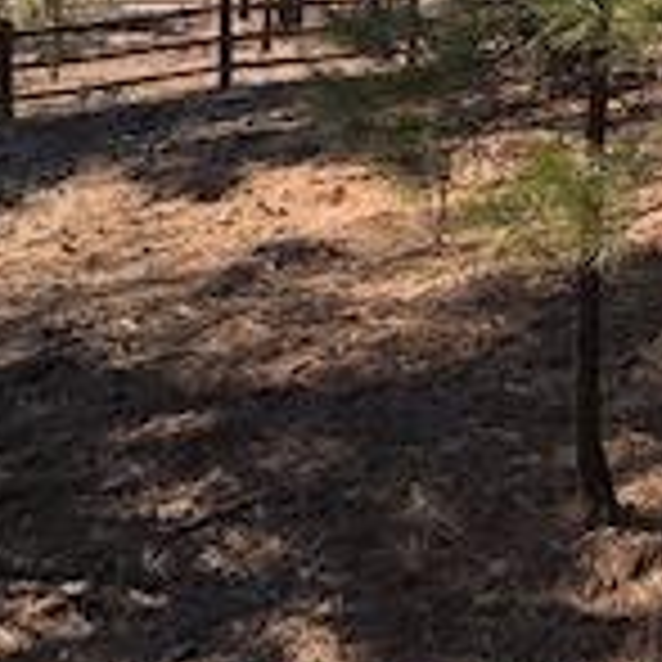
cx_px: 1333
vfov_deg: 14.9
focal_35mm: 108
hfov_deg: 13.7
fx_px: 2337
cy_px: -351
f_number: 1.8
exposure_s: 1/565
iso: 20
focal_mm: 3.99
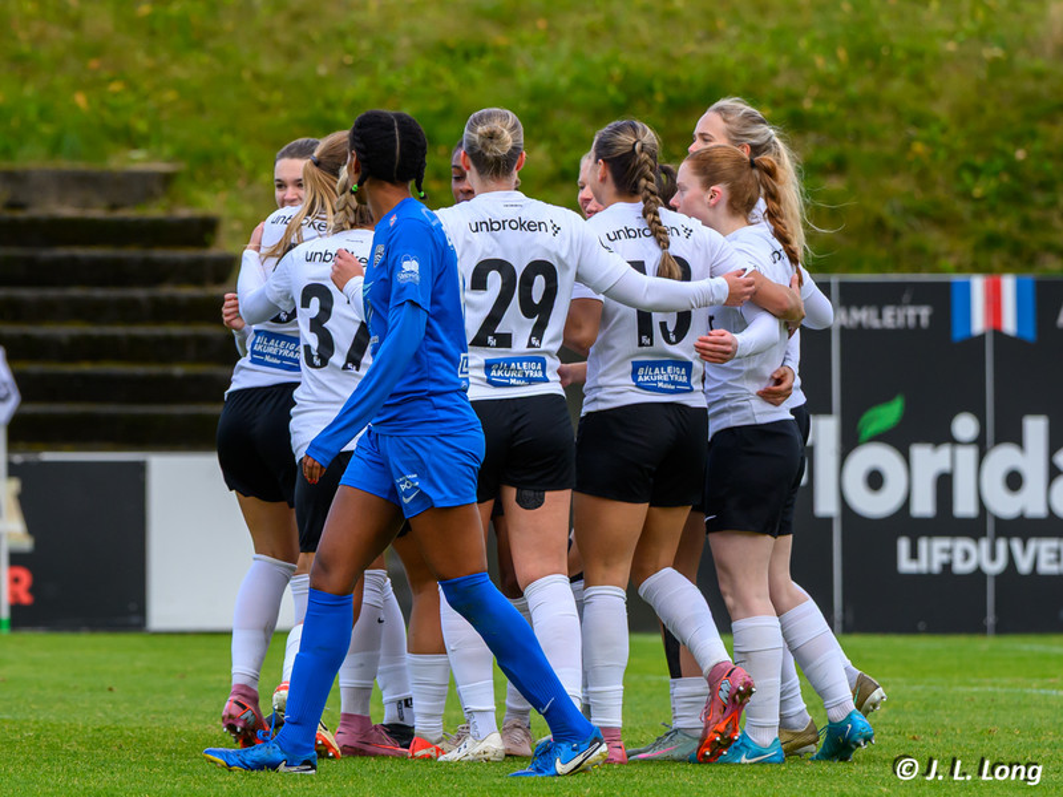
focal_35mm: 464
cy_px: 448
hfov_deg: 4.3
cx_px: 590
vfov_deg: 3.2
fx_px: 14238
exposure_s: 1/1000
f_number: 6.3
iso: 1000
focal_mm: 270
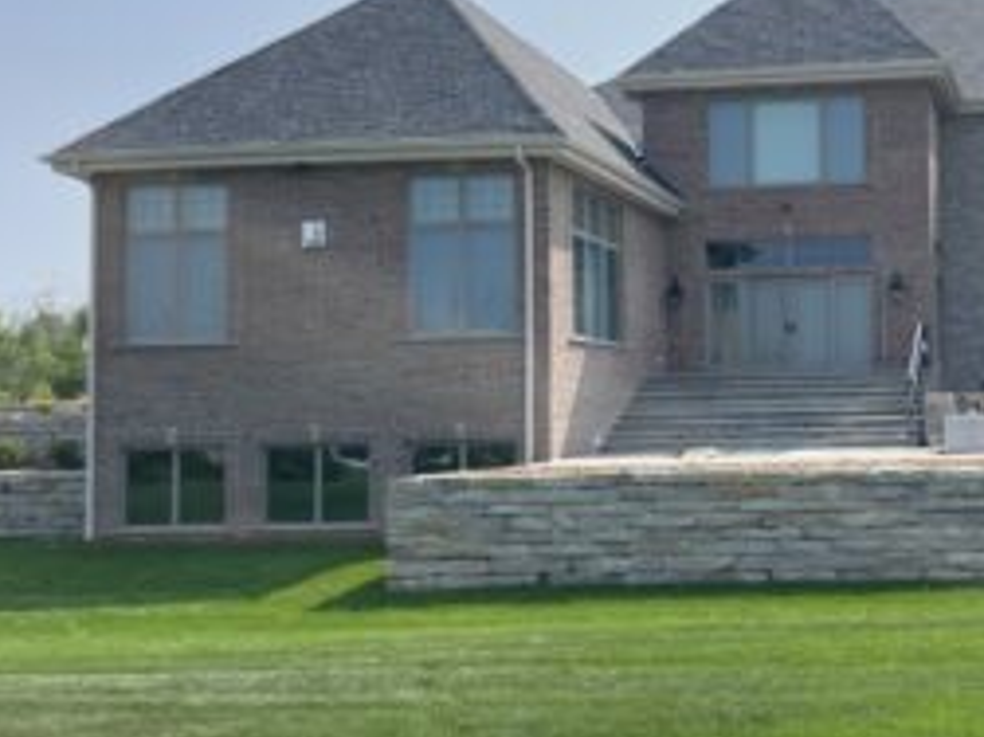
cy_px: 368
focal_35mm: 47
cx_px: 876
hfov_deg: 37.9
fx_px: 1335
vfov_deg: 30.9
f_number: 1.6
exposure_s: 1/4292
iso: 32
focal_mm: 4.2
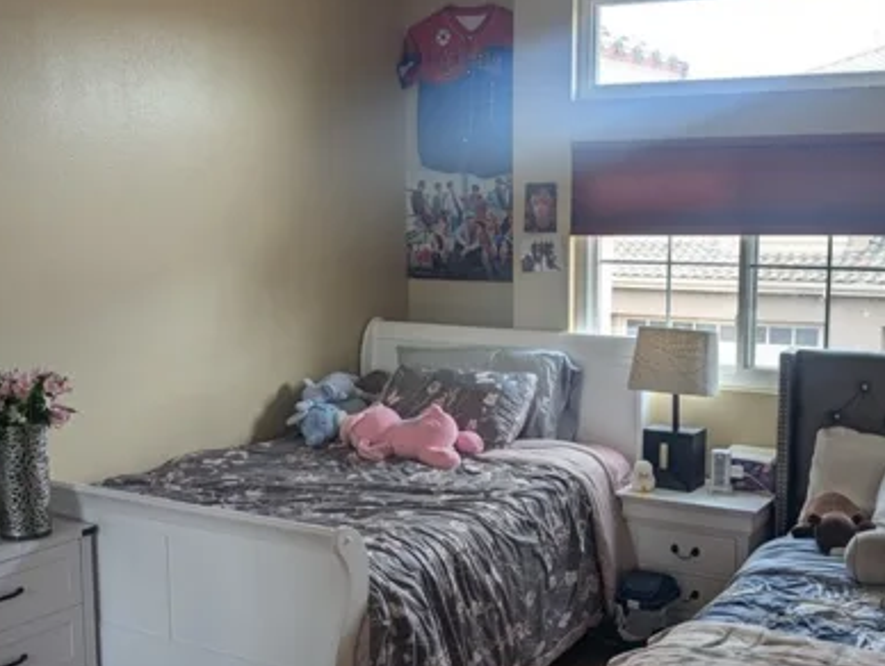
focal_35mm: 46
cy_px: 381
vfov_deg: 31.5
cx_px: 486
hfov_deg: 41.1
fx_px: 1178
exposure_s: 1/72.8
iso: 22
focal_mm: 6.9
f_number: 1.68
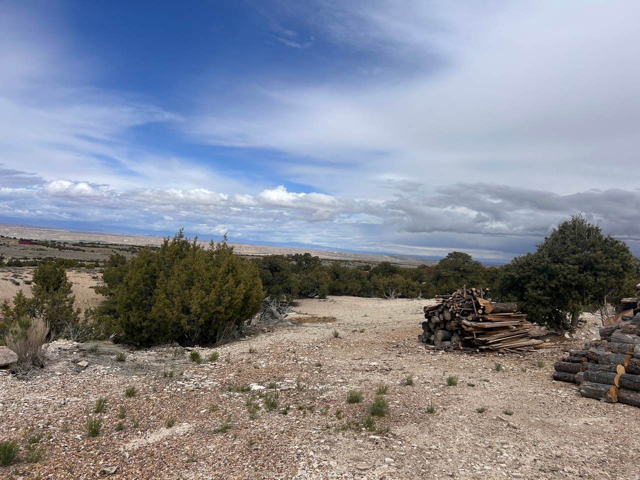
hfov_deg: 67.3
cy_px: 240
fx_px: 481
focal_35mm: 26
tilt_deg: -0.3
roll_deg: -3.6
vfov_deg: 53.1
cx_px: 320
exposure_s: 1/8696
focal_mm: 5.7
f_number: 1.5
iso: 50
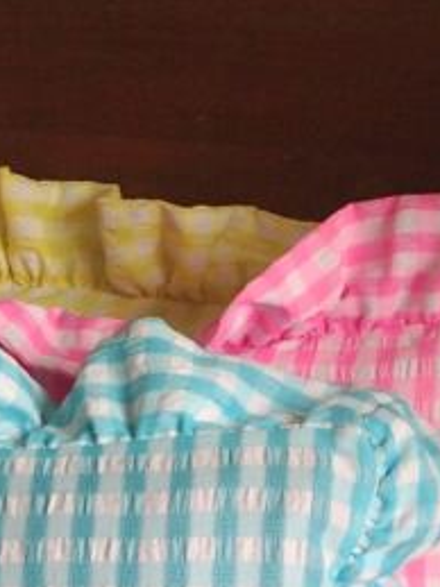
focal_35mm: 122
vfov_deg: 15.5
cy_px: 728
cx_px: 396
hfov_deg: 12.1
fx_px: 2069
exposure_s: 1/232
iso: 50
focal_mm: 4.28
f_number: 2.4
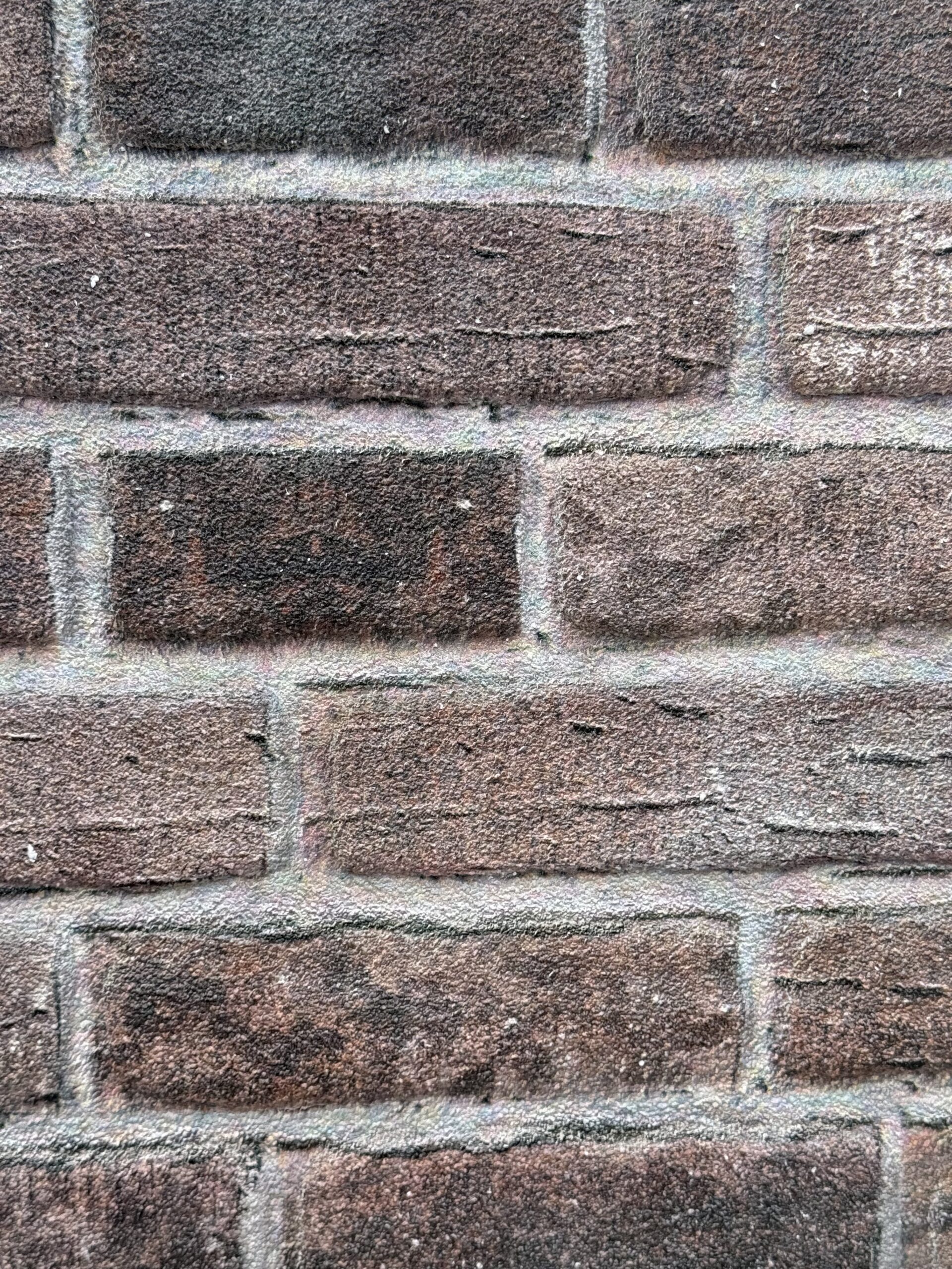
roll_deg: +1.2
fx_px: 1760
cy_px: 634
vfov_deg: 39.7
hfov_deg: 30.3
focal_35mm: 48
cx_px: 476
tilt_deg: -8.5
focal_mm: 6.76
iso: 80
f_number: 1.78
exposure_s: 1/2976
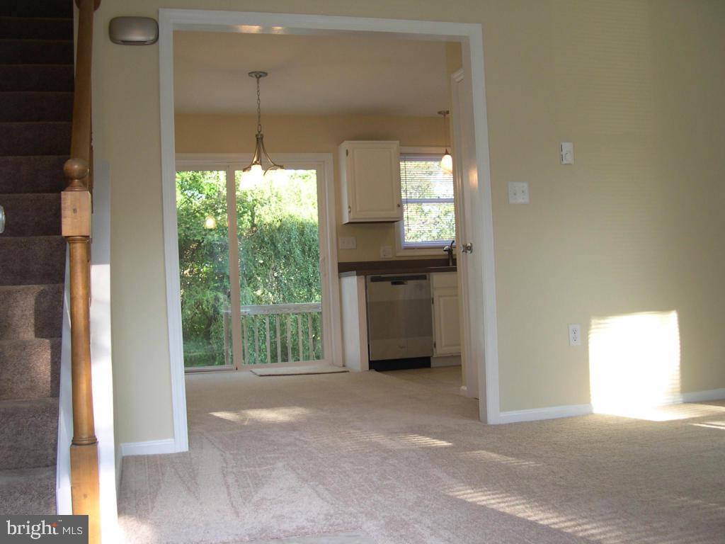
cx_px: 362
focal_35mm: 38
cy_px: 272
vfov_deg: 37.7
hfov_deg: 49.0
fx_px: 796
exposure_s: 1/68.1
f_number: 2.8
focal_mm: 8
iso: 100
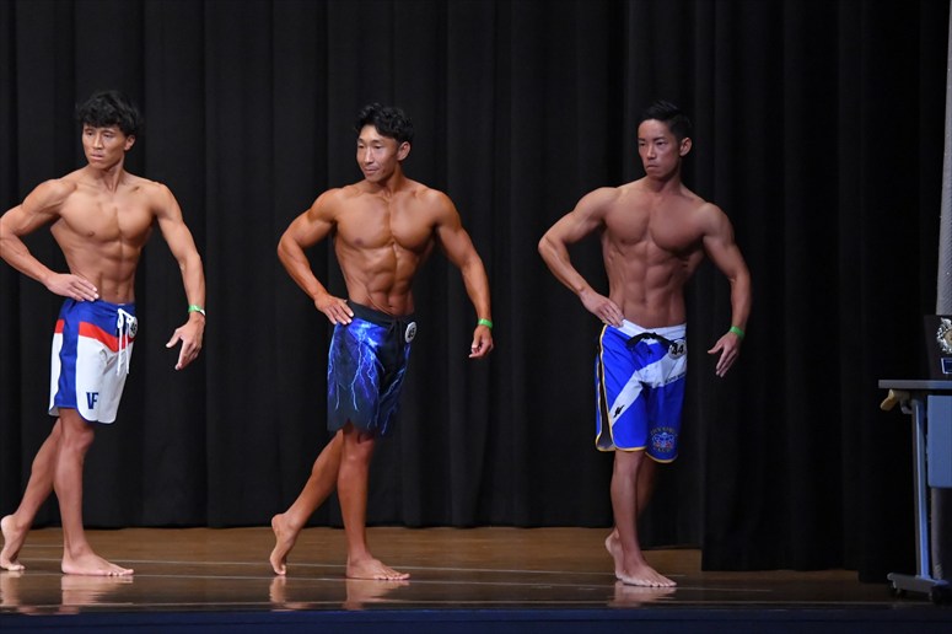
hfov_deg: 10.2
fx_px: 5339
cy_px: 317
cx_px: 476
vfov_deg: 6.8
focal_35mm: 202
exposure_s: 1/400
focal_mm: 135
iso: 8000
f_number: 5.6
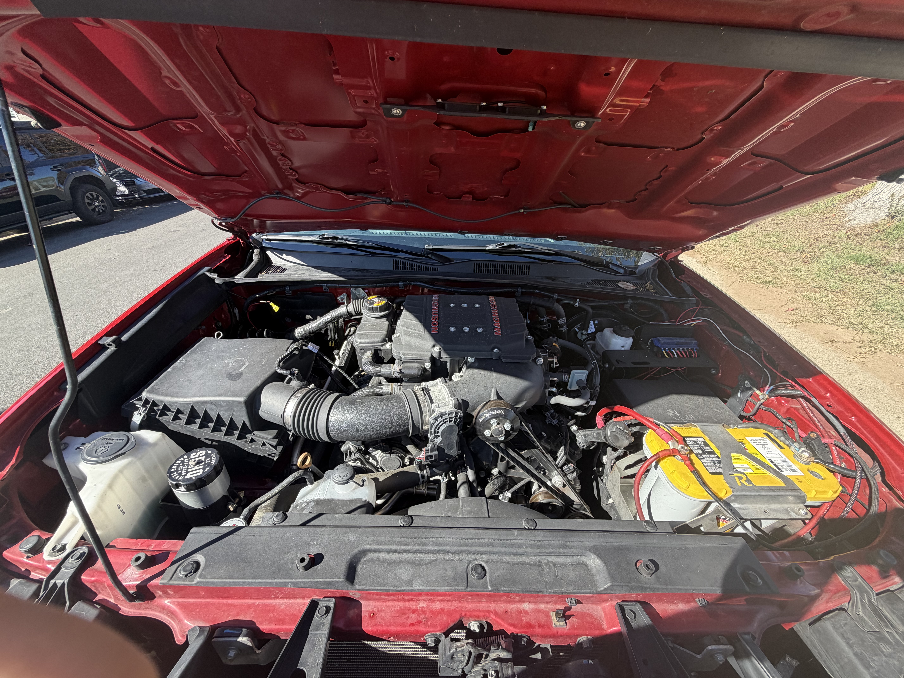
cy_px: 339
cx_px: 452
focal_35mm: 14
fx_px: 366
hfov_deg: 102.1
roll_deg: +3.4
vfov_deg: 85.7
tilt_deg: -31.5
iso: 64
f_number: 2.2
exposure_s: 1/436
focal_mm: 2.22
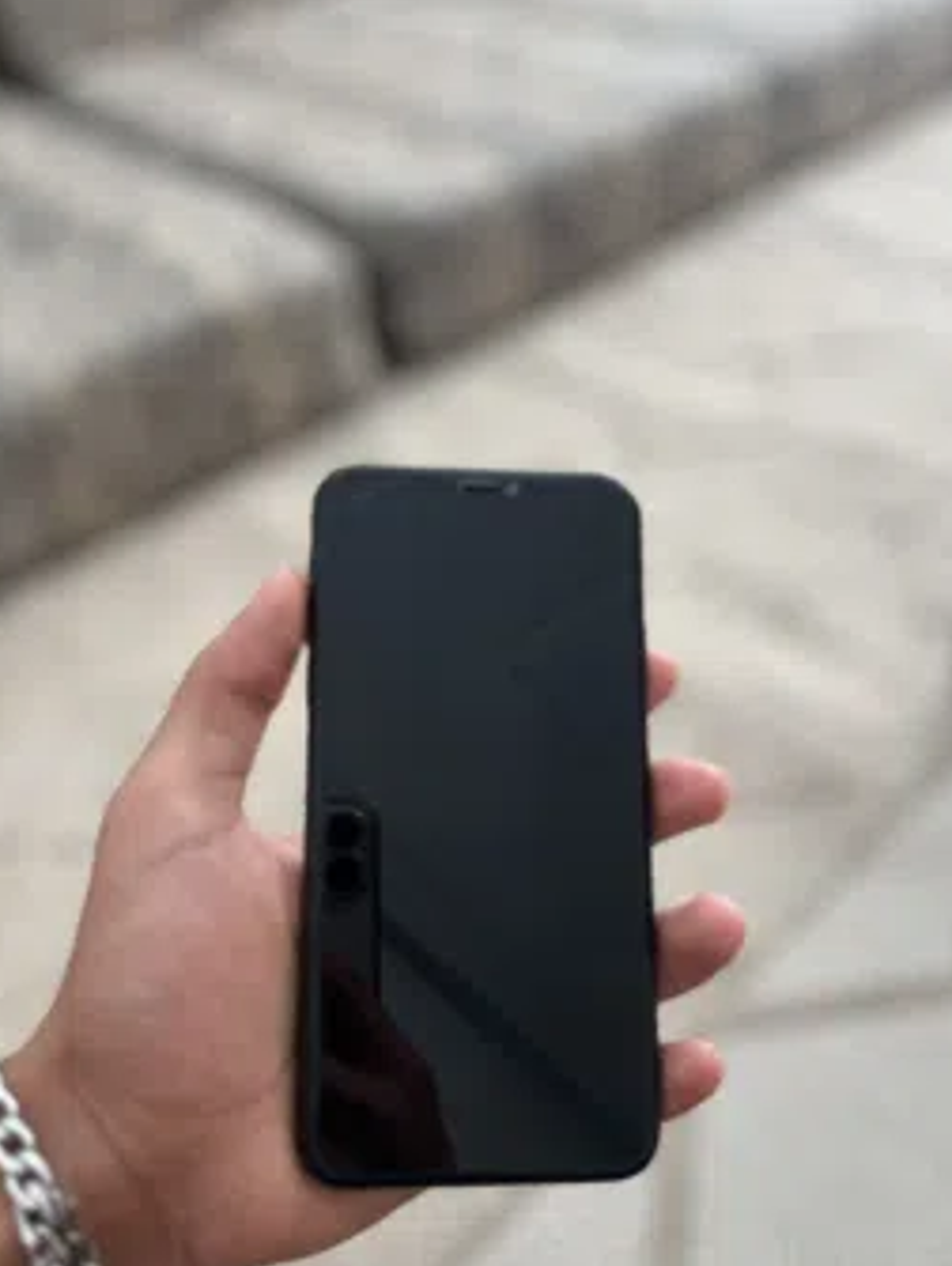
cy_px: 680
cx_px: 465
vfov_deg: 58.2
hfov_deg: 45.5
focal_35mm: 31
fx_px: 1135
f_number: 1.5
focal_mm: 5.7
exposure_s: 1/60
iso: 125
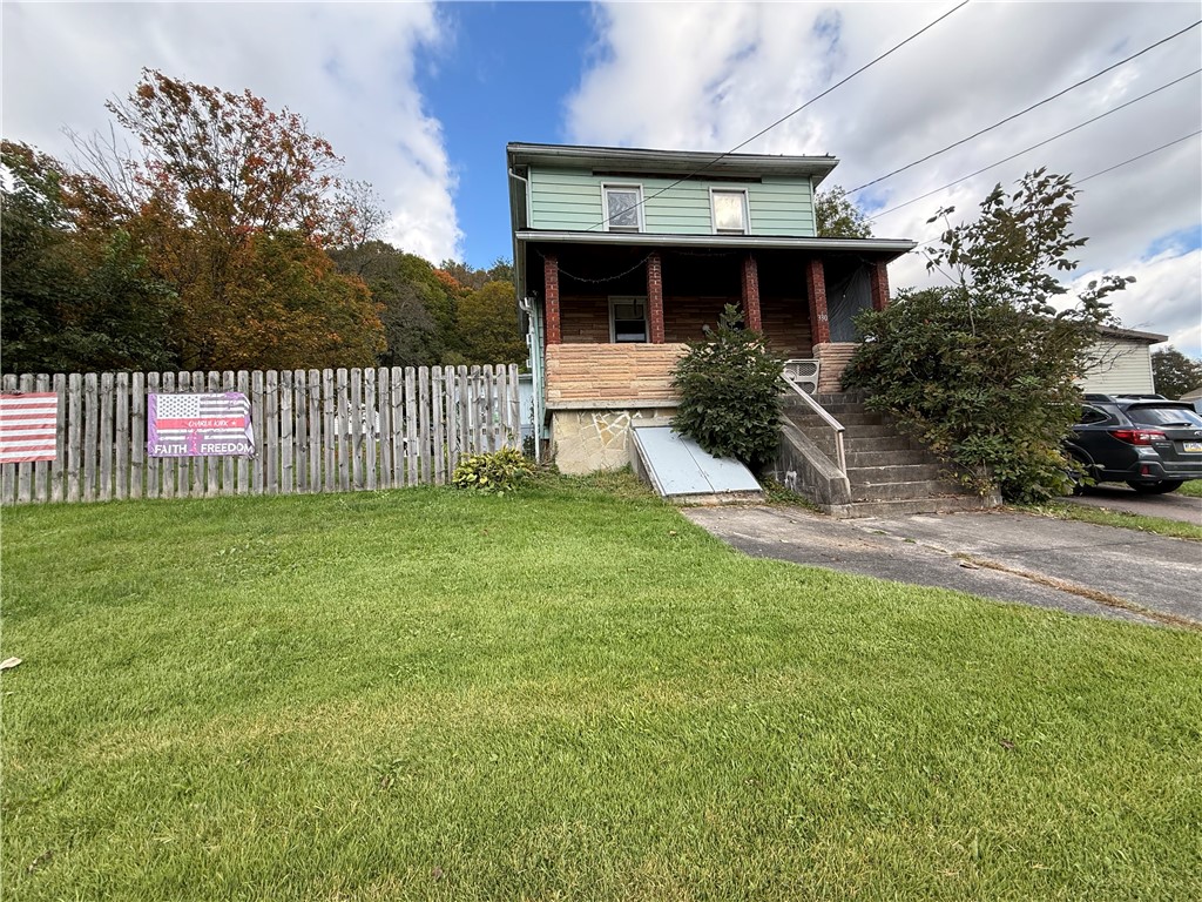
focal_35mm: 14
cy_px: 451
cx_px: 601
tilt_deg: +5.0
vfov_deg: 85.7
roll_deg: +3.5
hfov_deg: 102.1
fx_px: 486
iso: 64
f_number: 2.2
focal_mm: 2.22
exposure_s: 1/482
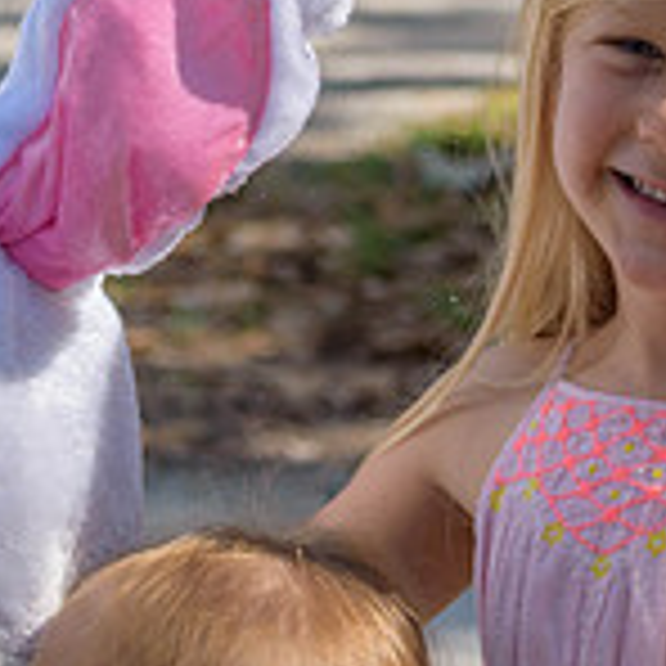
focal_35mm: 349
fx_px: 7597
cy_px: 569
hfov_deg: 5.0
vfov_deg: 5.0
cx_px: 36
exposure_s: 1/500
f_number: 5.6
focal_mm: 70
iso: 220
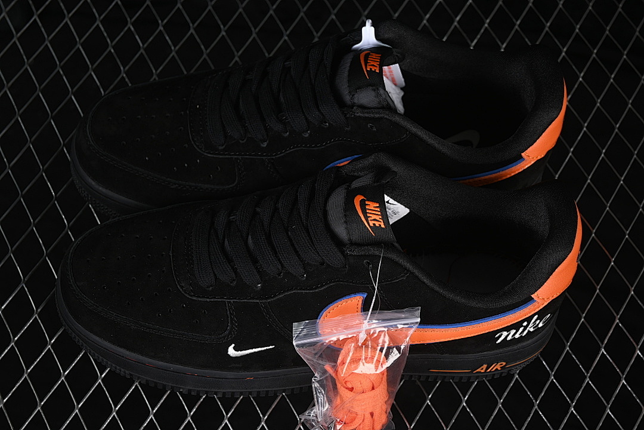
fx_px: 1342
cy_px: 215
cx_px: 322
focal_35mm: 75
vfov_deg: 18.2
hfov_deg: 27.0
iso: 160
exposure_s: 1/50
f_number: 6.3
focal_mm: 50
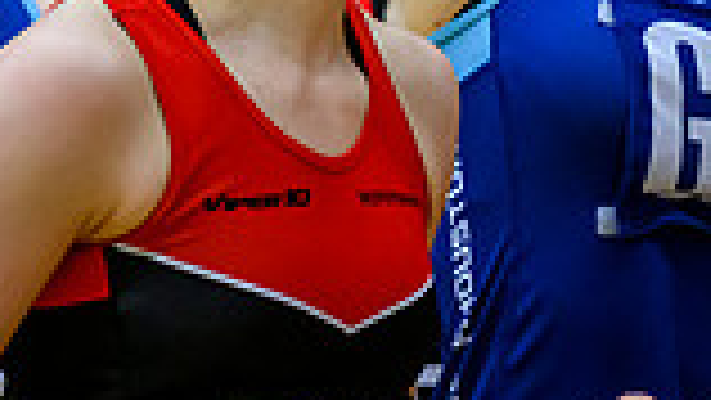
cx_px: 547
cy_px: -580
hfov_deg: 2.4
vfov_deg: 1.3
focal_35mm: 917
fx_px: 17294
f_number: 2.8
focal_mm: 200
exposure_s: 1/1000
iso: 5000
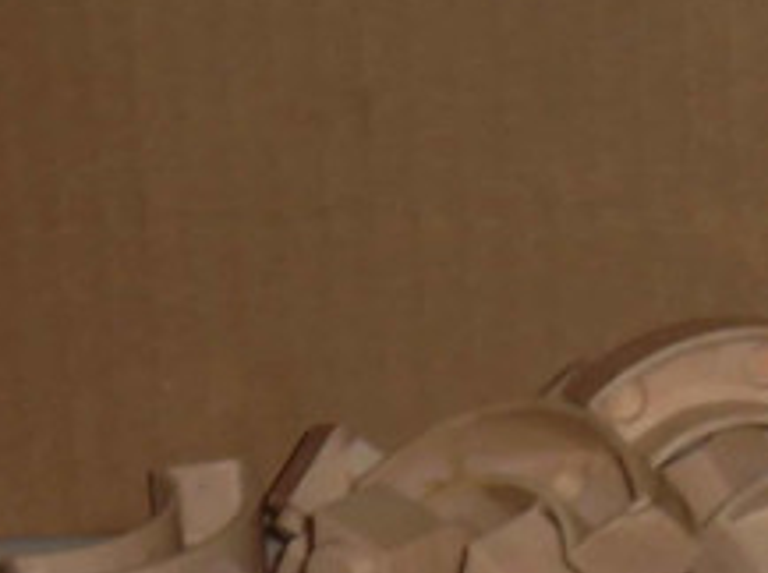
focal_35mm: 256
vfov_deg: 5.6
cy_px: 1309
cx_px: 897
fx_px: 5670
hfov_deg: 7.7
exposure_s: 1/58
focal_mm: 9.3
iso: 100
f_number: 5
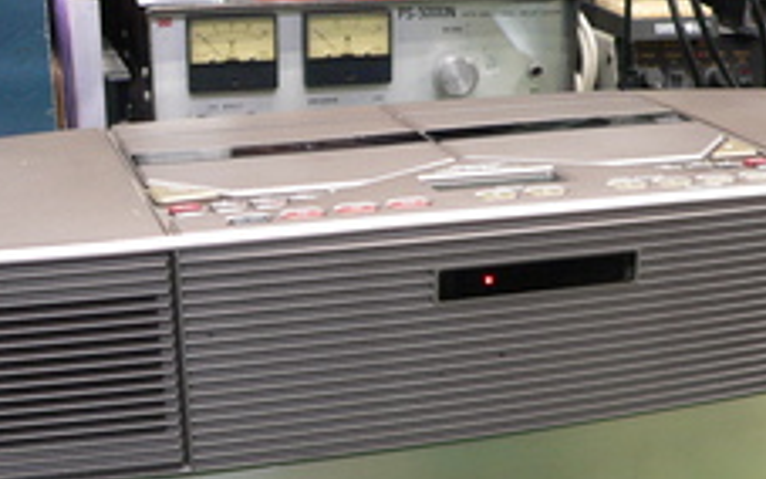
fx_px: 1336
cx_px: 415
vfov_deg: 19.8
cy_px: 474
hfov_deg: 32.0
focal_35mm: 64
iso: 200
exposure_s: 1/10
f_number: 2.8
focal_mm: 6
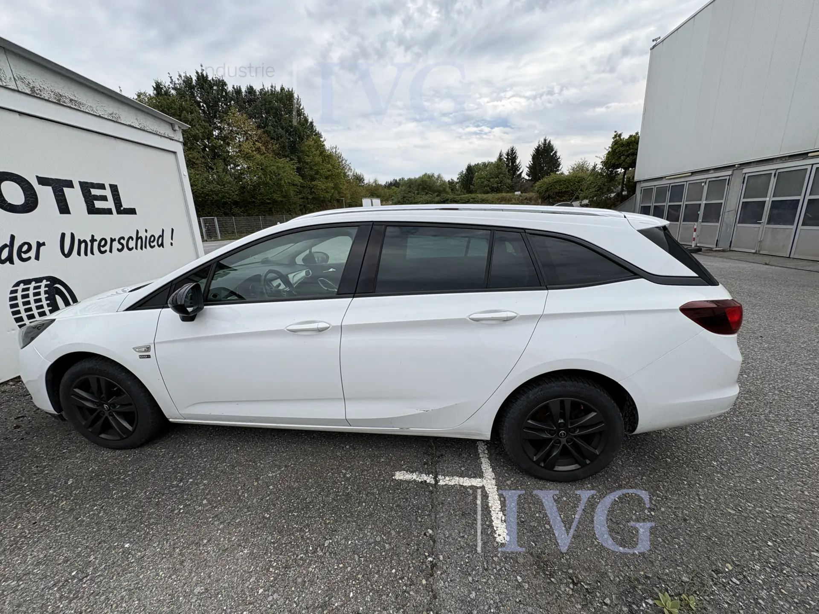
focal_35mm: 14
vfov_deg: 85.7
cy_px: 307
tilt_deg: -18.3
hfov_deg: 102.1
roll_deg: +2.0
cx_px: 410
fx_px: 331
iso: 50
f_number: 2.2
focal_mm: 2.22
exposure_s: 1/1709
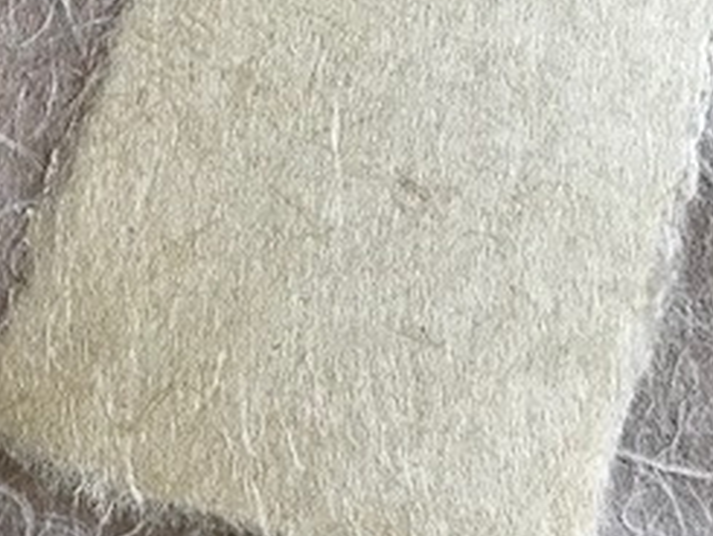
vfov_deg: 19.7
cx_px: 35
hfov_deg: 25.6
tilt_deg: -75.3
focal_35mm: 73
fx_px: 1504
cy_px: 17
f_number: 1.8
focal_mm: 3.99
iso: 32
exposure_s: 1/24
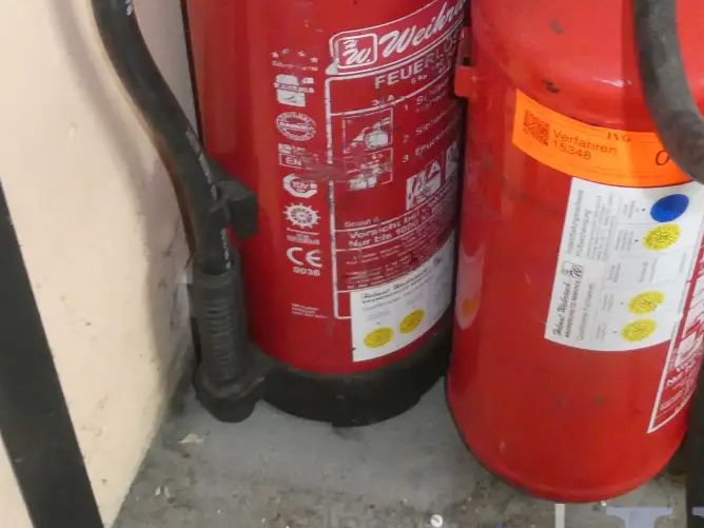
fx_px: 1403
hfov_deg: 28.1
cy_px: 54
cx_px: 388
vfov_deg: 20.9
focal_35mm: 69
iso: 800
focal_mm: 4.3
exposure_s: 1/125
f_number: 3.3
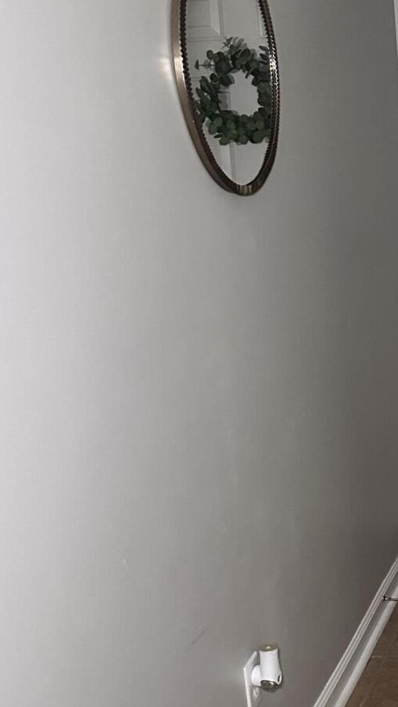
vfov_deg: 36.0
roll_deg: +0.9
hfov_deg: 19.4
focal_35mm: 58
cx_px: 487
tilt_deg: -15.1
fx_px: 1089
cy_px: 404
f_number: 1.78
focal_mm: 6.86
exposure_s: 1/40
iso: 640
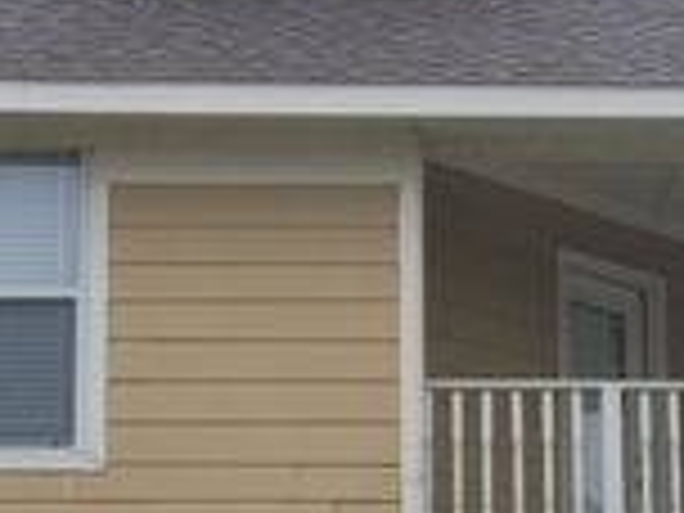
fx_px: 3241
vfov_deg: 9.0
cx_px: 320
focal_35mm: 164
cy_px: 495
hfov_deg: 12.0
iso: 80
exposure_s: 1/100
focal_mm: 8.8
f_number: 11.2
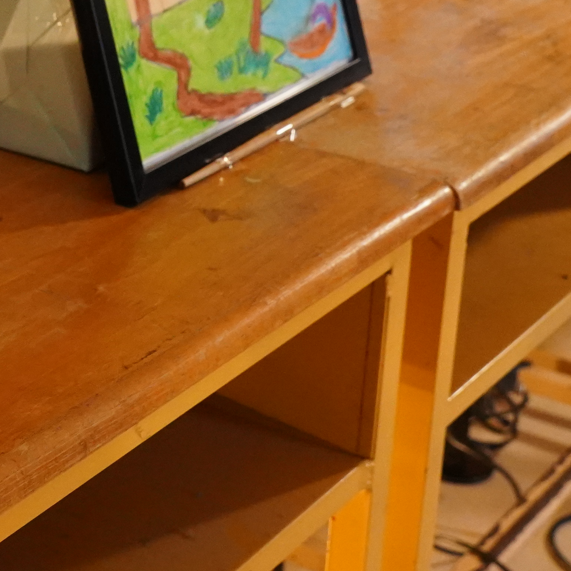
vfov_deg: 15.6
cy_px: -14
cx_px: -158
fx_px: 2034
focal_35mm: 109
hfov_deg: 15.3
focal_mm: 33
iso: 6400
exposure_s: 1/160
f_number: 8
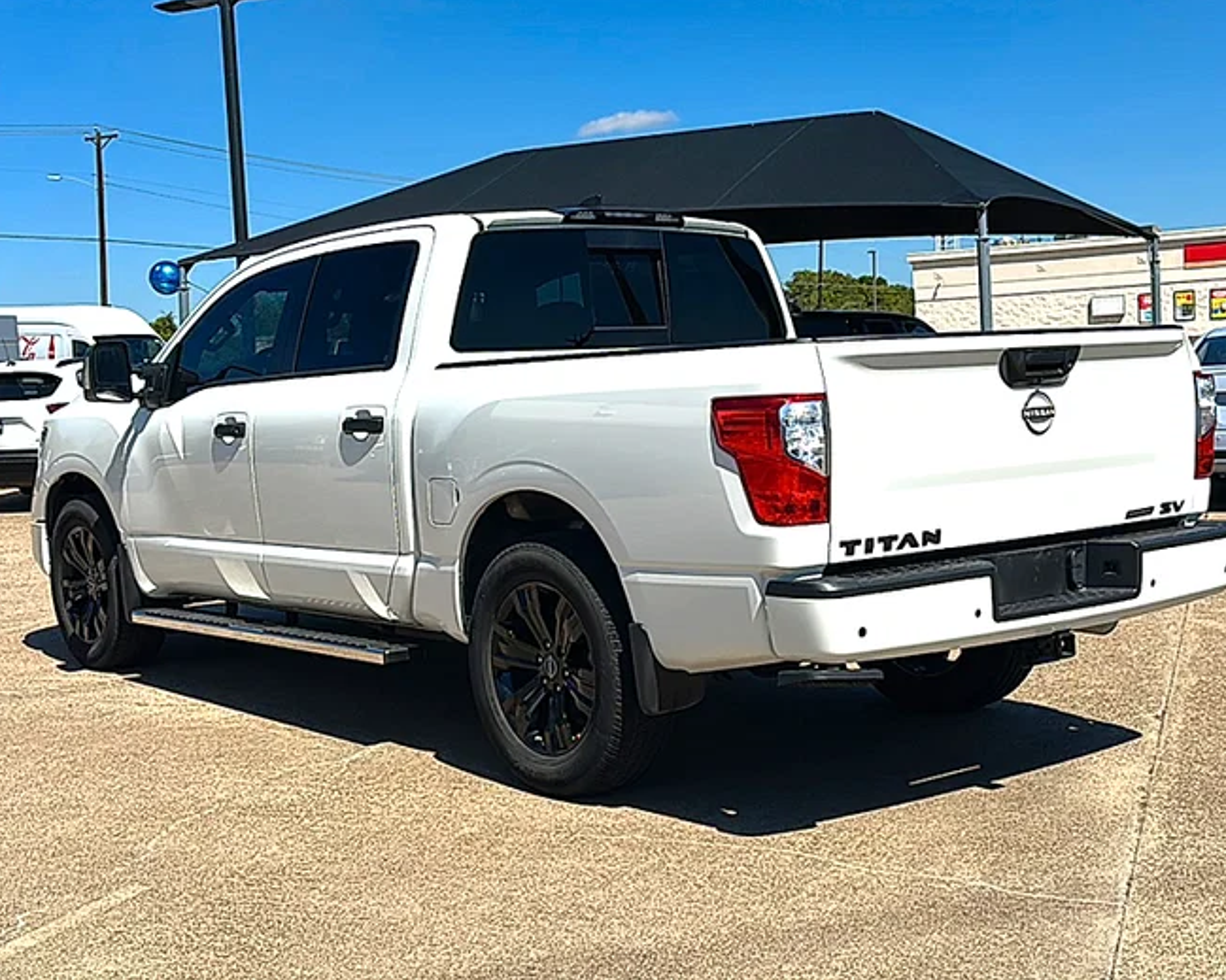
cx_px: 622
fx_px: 1451
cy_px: 488
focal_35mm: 40
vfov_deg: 37.3
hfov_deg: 45.8
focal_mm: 6.86
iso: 80
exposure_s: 1/8333
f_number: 1.78
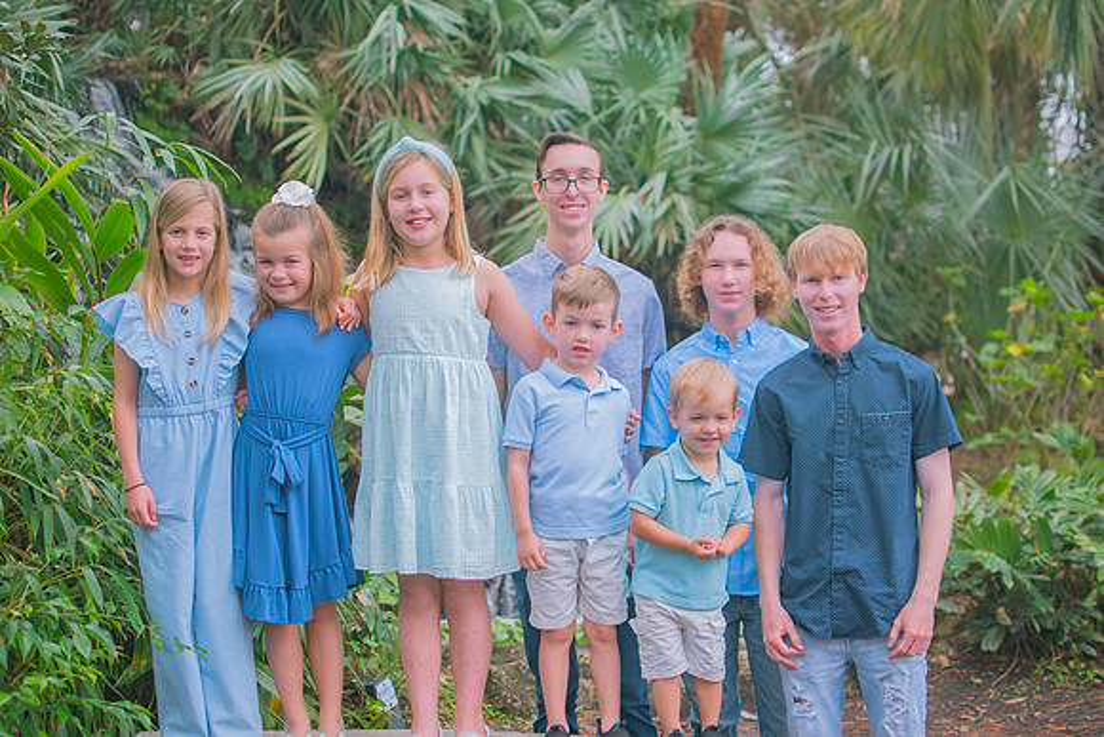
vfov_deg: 26.0
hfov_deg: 38.2
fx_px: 1595
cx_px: 552
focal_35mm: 52
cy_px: 368
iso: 100
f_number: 2.2
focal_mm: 35
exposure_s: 1/250
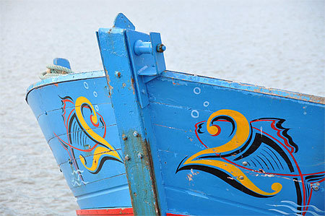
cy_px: 108
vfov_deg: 9.6
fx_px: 1285
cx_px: 162
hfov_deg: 14.4
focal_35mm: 142
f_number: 6.3
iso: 200
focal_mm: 95
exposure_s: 1/160
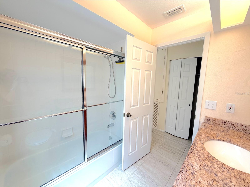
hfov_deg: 102.1
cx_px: 125
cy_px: 94
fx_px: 101
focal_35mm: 14
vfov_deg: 85.7
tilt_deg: -6.6
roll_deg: -1.1
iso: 125
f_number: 2.2
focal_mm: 2.22
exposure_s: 1/120
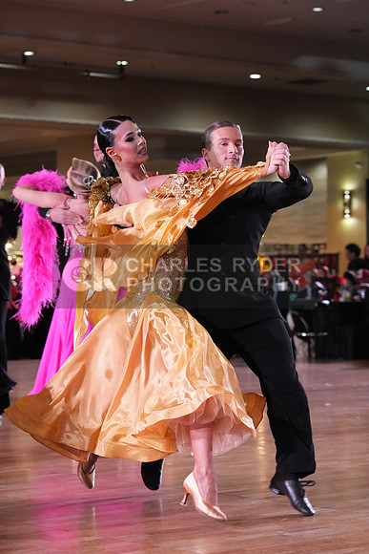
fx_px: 1613
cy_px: 277
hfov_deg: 13.0
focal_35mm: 105
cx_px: 184
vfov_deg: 19.5
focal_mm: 105
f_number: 5.6
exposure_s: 1/320
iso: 5000
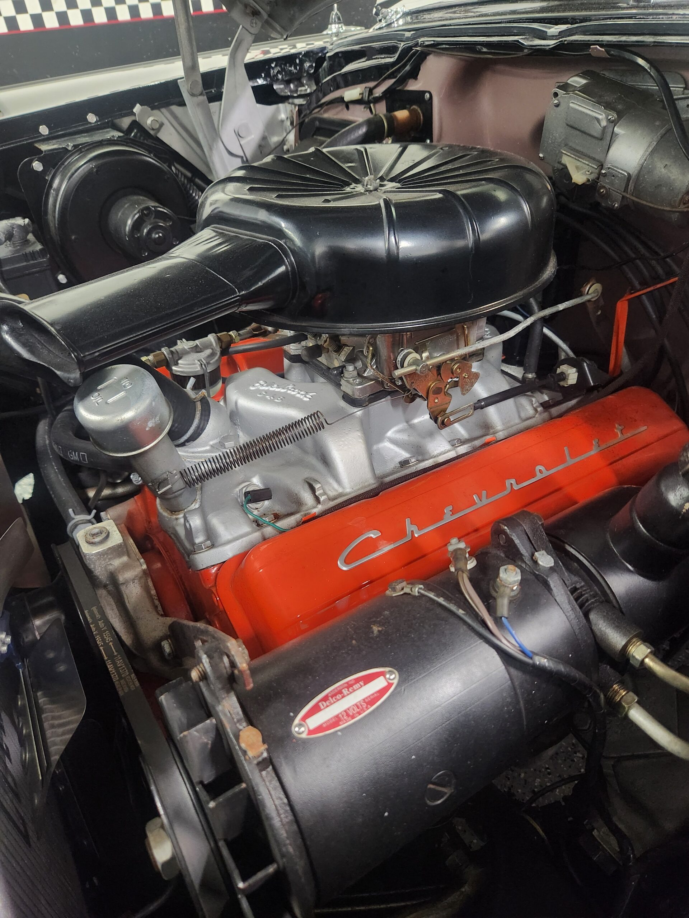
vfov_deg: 73.9
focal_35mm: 23
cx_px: 344
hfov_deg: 58.9
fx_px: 610
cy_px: 459
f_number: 1.8
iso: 640
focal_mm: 5.4
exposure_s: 1/40
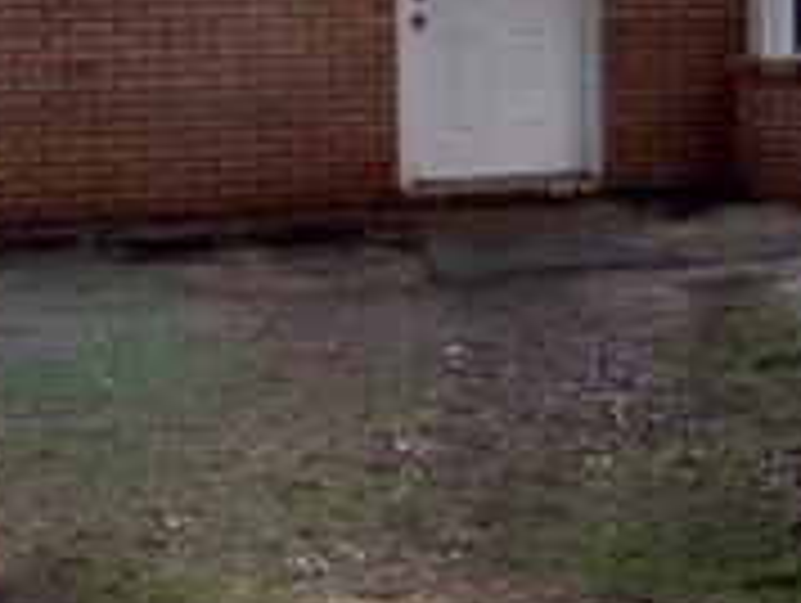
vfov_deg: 14.0
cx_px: 1300
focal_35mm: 104
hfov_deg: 16.6
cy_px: -18
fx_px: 2410
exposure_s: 1/197
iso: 25
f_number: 2.2
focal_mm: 4.15
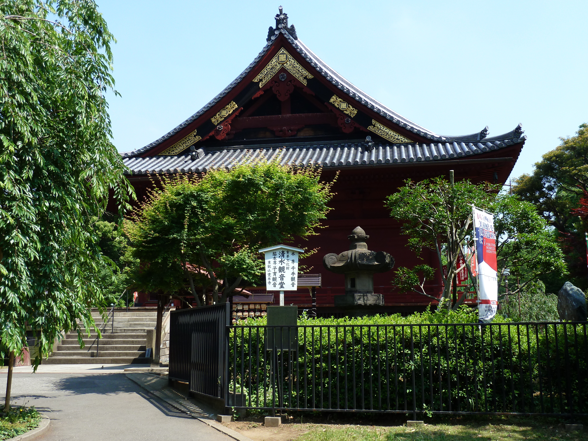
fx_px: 628
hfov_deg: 50.1
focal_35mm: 37
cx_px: 294
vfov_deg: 38.7
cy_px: 220
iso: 80
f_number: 4
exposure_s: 1/250
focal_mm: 6.1
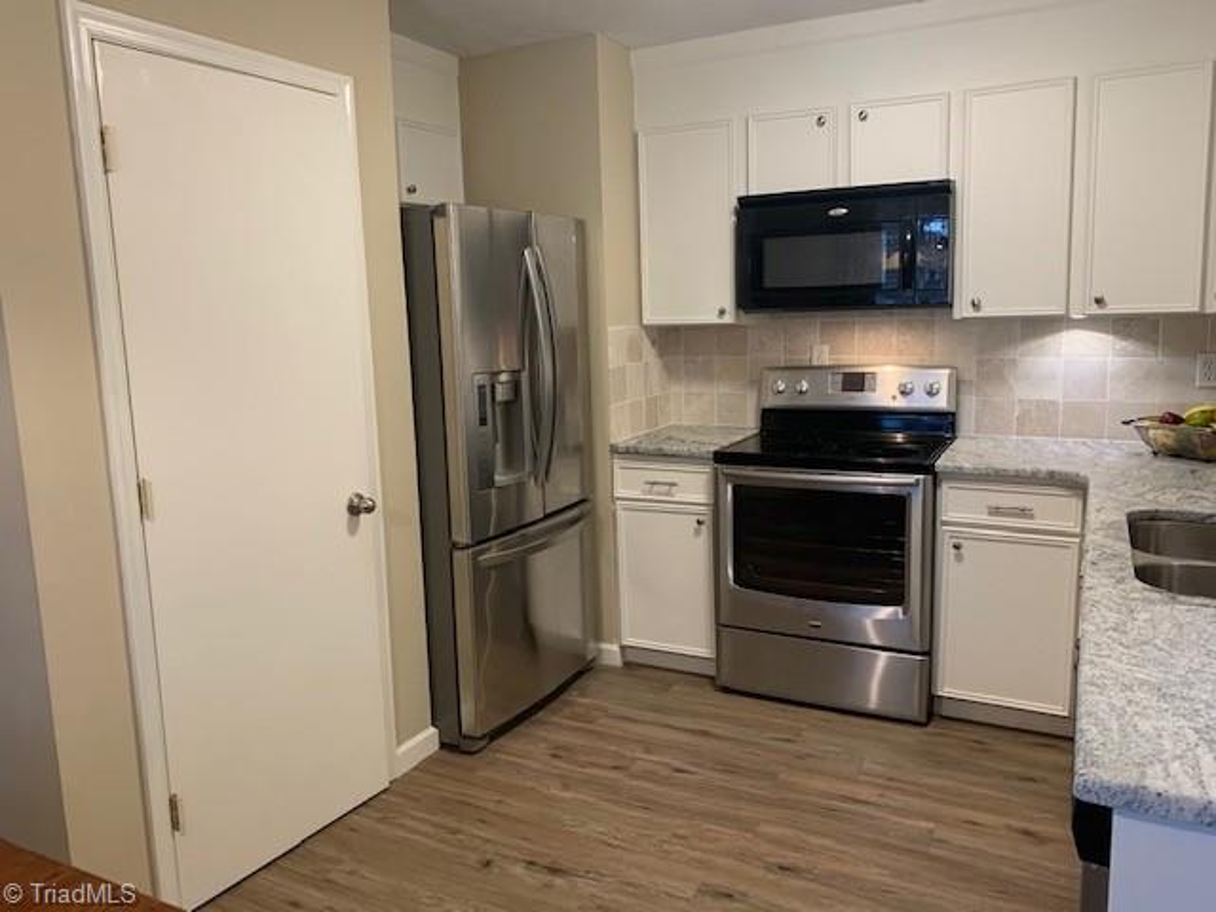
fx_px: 913
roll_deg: +0.8
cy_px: 456
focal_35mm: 26
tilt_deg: -8.6
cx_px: 608
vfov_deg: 53.1
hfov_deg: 67.3
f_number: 1.8
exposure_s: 1/60
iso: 200
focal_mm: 4.25
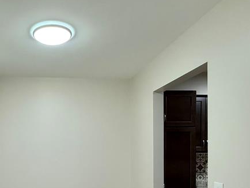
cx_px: 55
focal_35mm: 33
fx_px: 238
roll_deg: -0.6
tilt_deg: +0.1
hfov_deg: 52.3
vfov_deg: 41.2
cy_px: 150
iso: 250
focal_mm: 2.22
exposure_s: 1/120
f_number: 2.2
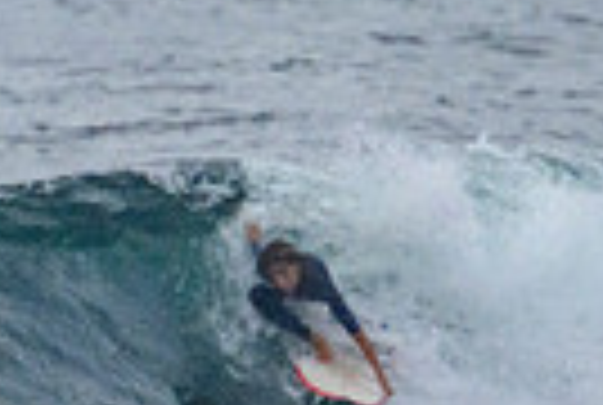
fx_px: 79689
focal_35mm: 4747
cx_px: 121
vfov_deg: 0.3
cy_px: 330
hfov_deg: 0.4
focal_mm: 800
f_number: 11
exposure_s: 1/2000
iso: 1400
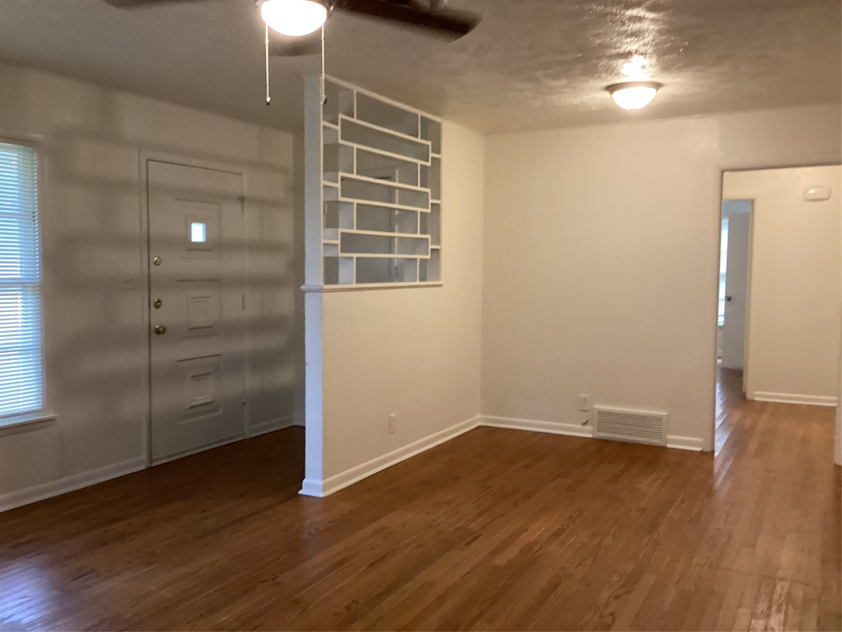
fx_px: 754
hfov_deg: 58.4
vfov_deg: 45.4
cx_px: 421
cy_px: 316
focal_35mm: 31
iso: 400
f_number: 2.4
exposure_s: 1/60
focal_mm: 3.3
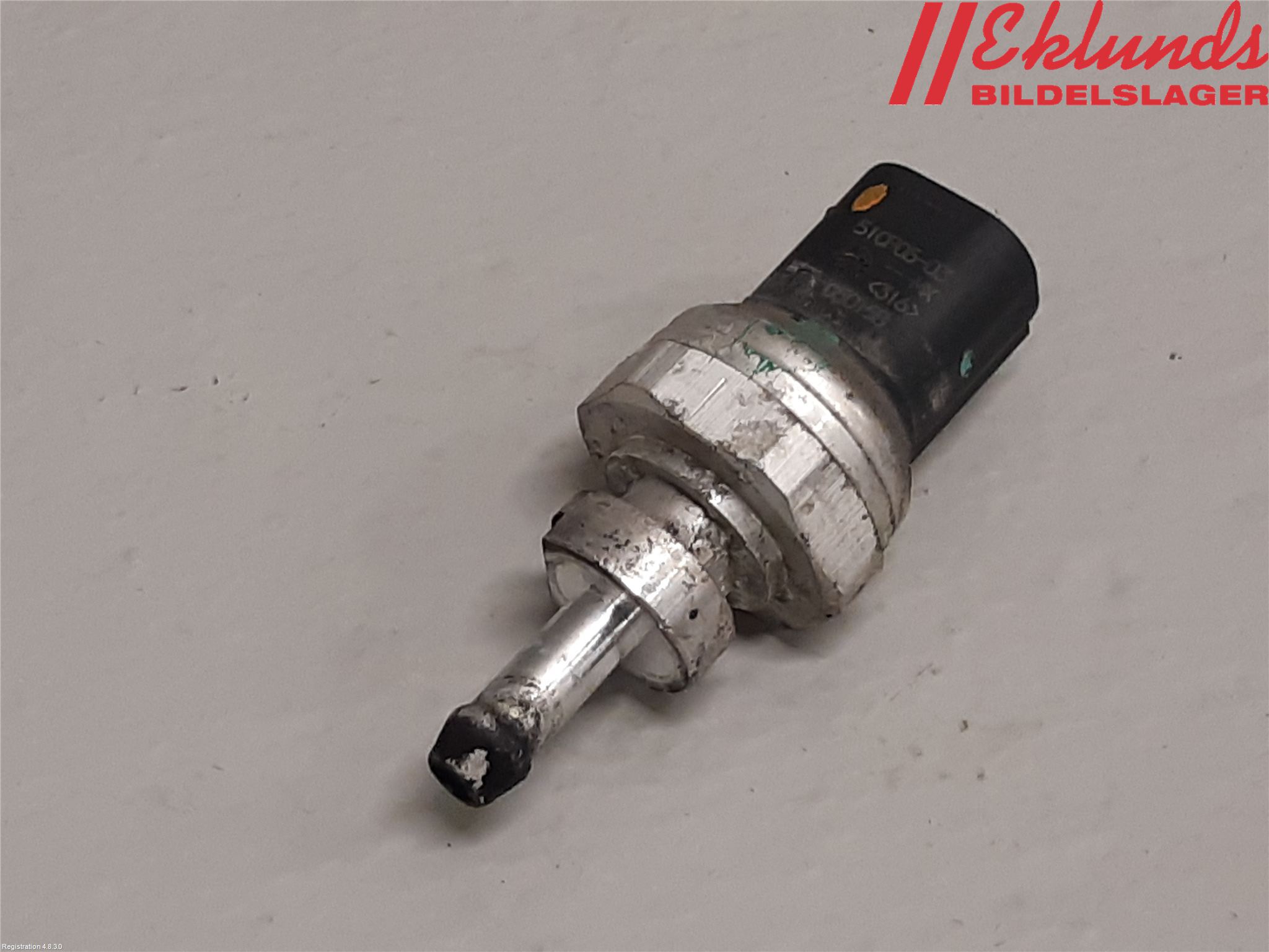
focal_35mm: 26
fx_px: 953
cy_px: 476
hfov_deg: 67.3
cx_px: 634
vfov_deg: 53.1
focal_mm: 3.93
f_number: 1.7
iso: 100
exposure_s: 1/50
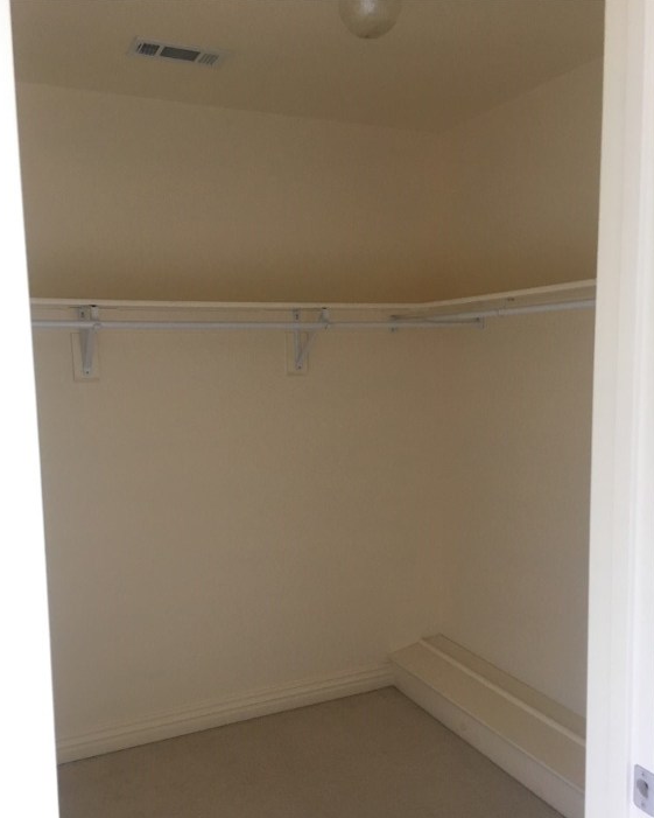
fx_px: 750
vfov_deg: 57.1
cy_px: 446
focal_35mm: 31
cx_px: 322
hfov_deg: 47.1
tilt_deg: -5.5
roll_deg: +1.9
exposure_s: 1/30
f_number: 2.2
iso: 100
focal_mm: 4.15
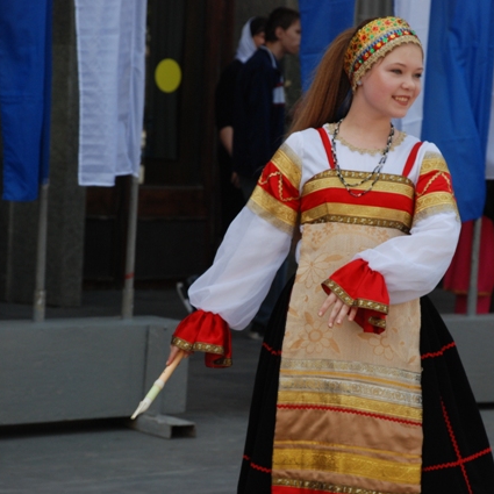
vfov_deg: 10.1
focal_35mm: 173
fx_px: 2793
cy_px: 246
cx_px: 329
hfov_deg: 10.1
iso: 400
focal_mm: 90
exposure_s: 1/640
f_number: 6.3
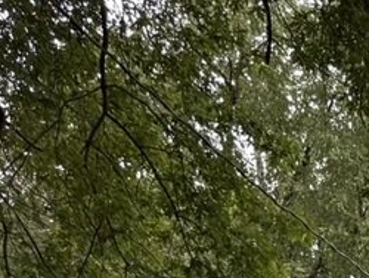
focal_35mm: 138
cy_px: 646
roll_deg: -1.0
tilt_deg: +5.7
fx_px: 1472
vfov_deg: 9.6
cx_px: 1023
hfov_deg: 10.8
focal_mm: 6.76
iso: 100
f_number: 1.78
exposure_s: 1/260
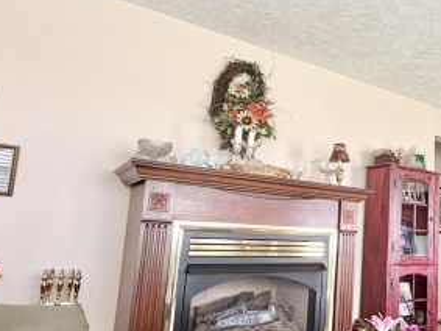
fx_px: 420
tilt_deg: +8.1
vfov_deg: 42.9
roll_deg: -1.8
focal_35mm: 33
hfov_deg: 50.8
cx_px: 373
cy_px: 176
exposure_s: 1/120
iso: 320
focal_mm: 2.22
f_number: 2.2
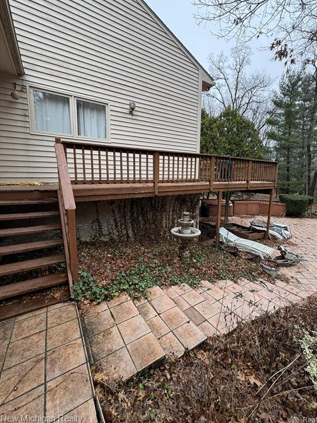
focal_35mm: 15
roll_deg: -1.1
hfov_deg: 81.7
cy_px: 199
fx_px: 183
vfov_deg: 98.0
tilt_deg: -7.9
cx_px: 169
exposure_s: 1/115
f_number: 2.2
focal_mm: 2.22
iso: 40
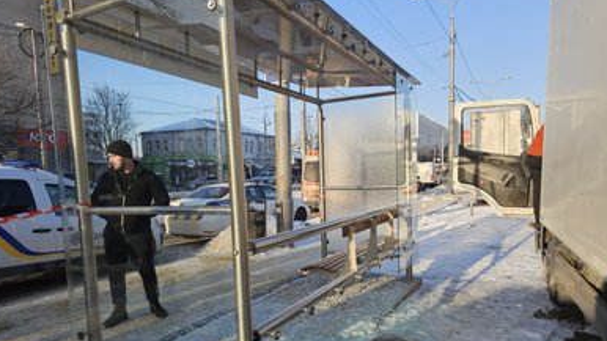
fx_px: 418
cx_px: 307
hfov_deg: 71.9
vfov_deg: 44.0
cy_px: 215
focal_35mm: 26
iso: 10
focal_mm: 6.3
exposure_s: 1/296
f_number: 1.7
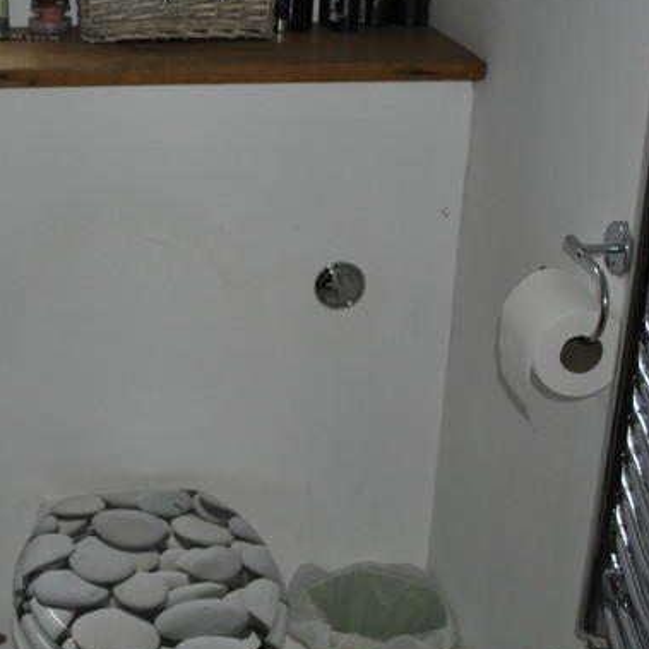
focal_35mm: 62
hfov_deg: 26.5
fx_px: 1315
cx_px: 26
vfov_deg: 27.7
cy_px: 273
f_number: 3.5
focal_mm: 18
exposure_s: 1/60
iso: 200
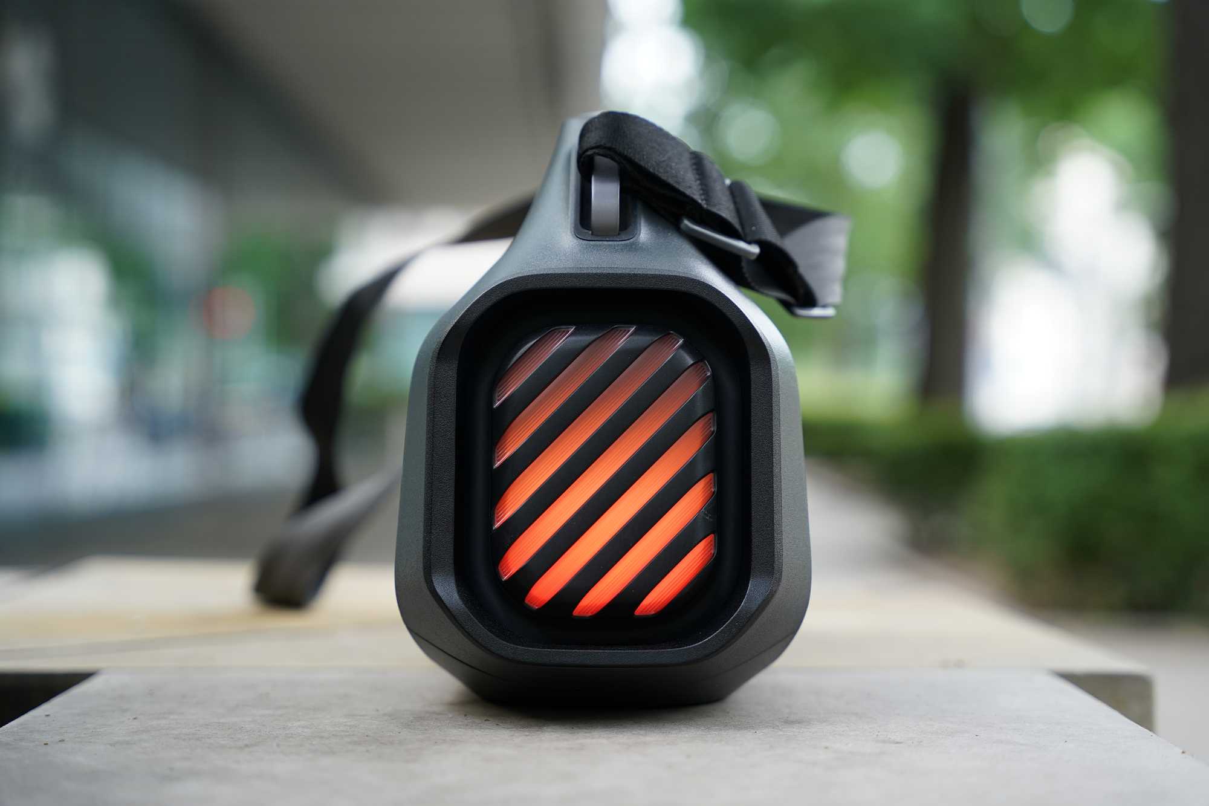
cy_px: 403
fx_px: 2350
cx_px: 604
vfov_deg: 19.5
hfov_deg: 28.8
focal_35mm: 70
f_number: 3.5
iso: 250
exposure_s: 1/80
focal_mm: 70
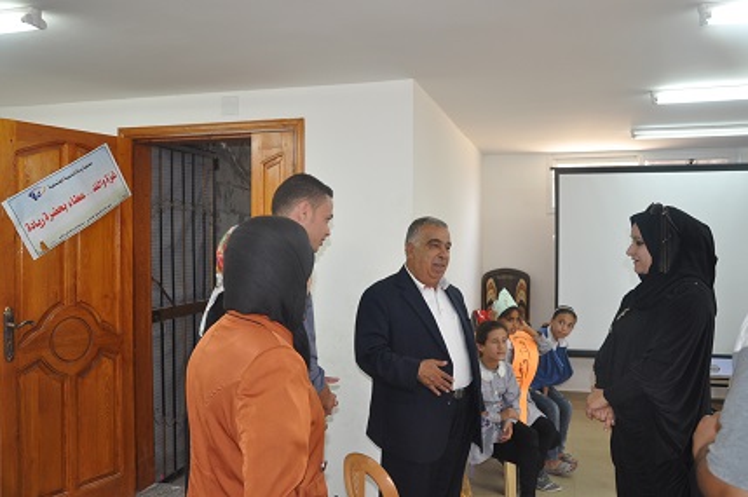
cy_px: 248
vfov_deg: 41.6
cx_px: 374
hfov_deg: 59.5
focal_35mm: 32
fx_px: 654
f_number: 3.8
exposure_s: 1/125
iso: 720
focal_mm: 21
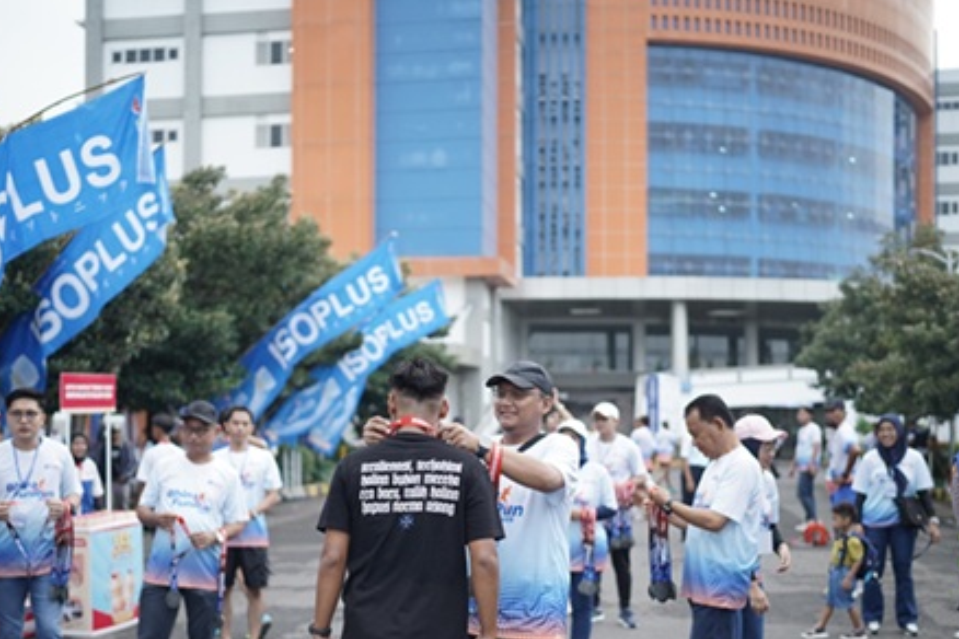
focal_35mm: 46
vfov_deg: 29.1
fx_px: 1225
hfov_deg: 42.7
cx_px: 458
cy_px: 418
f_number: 1.6
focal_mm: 35
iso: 500
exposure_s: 1/1250
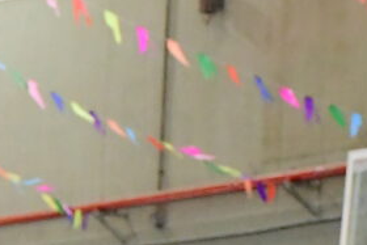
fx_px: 4681
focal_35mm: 459
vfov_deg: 3.0
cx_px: -393
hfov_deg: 4.4
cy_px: 586
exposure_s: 1/250
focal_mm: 45
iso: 4000
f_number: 5
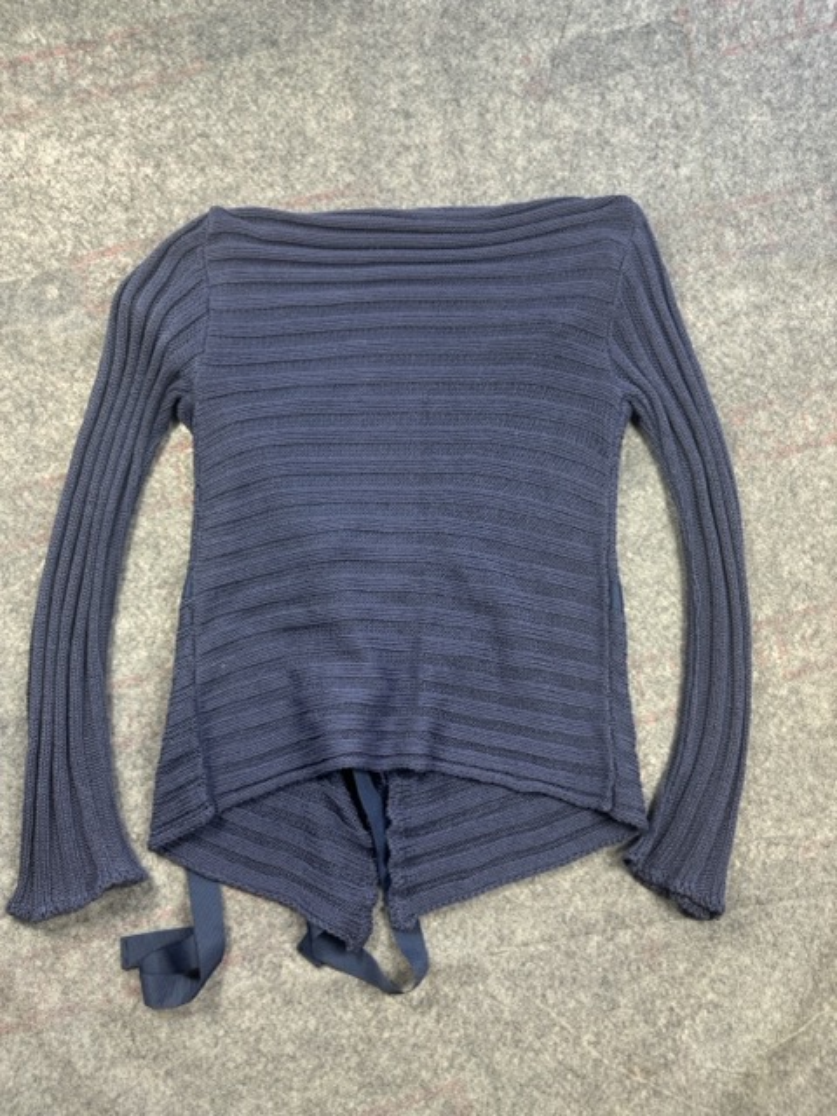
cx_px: 418
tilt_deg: -59.6
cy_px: 558
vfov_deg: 71.6
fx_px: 774
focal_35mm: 24
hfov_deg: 56.8
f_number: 1.78
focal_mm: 6.76
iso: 125
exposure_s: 1/100
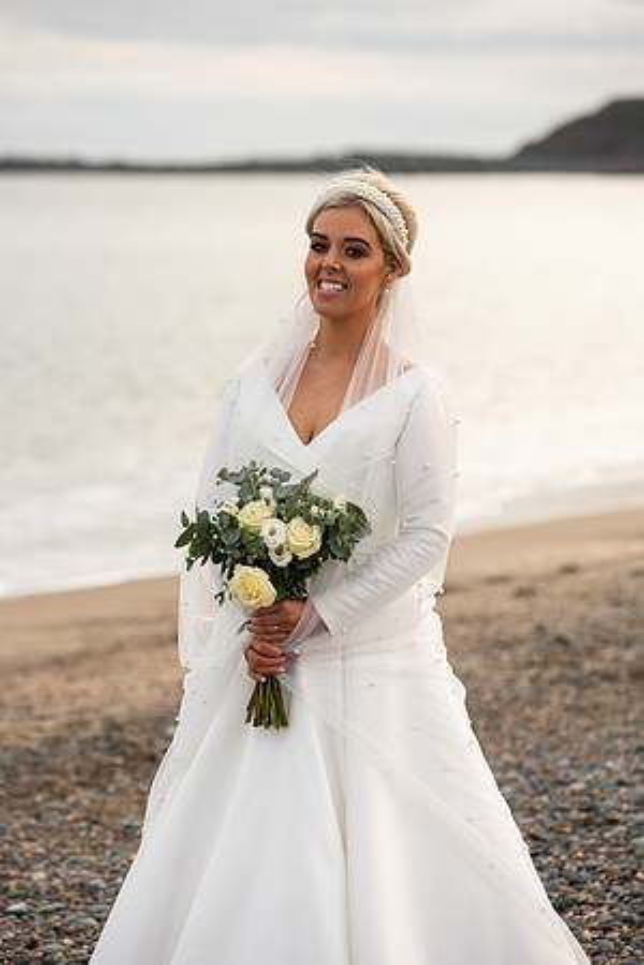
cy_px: 482
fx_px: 3622
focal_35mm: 135
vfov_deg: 15.2
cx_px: 322
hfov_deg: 10.2
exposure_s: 1/200
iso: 100
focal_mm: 135
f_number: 3.5
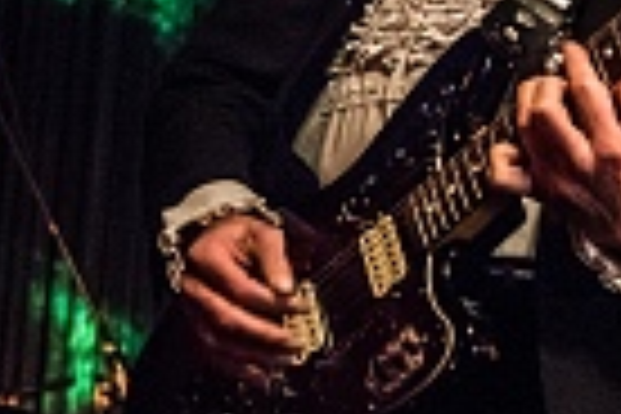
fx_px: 3070
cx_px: 338
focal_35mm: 178
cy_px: -34
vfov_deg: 7.7
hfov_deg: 11.5
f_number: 2.8
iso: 2500
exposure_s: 1/80
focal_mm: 34
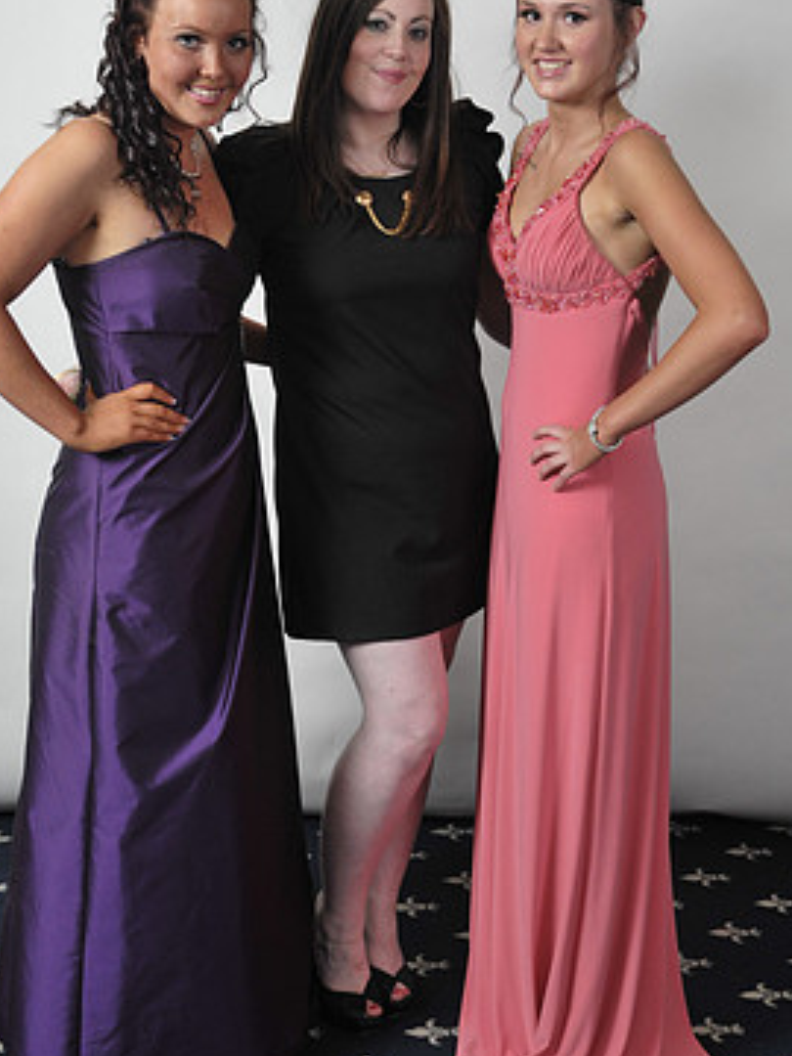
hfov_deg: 23.6
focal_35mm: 62
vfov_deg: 31.2
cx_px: 358
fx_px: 1891
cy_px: 493
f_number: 7.1
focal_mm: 40
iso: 1000
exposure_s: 1/160
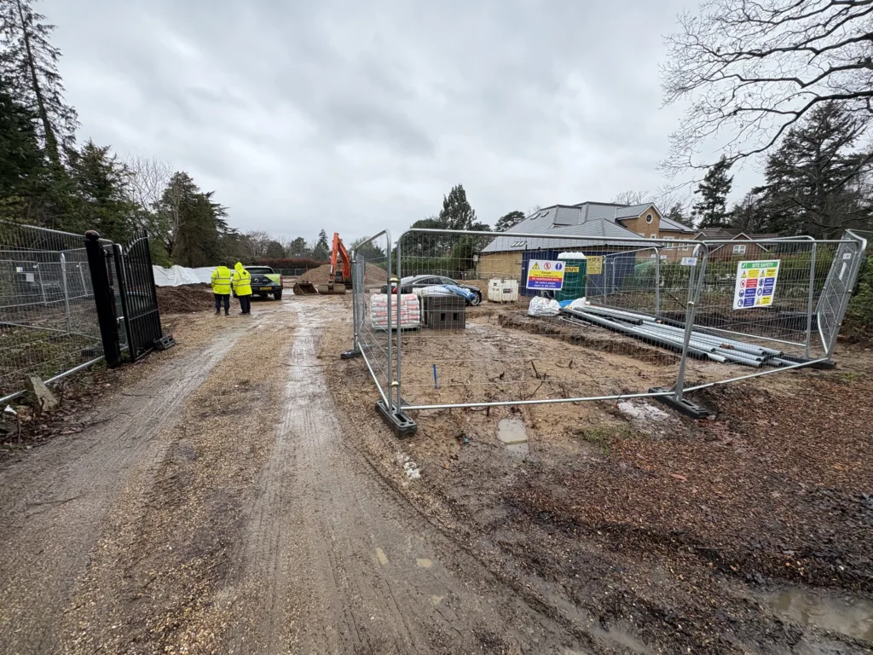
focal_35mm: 14
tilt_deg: -11.5
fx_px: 353
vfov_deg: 85.7
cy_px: 328
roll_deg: +0.4
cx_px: 436
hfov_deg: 102.1
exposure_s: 1/99
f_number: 2.2
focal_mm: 2.22
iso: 100
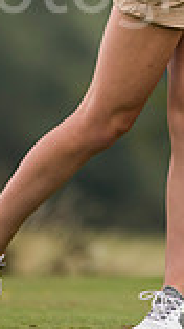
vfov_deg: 2.4
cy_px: -101
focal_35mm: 903
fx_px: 7853
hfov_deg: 1.3
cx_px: 136
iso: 800
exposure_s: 1/1250
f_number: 4
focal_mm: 300
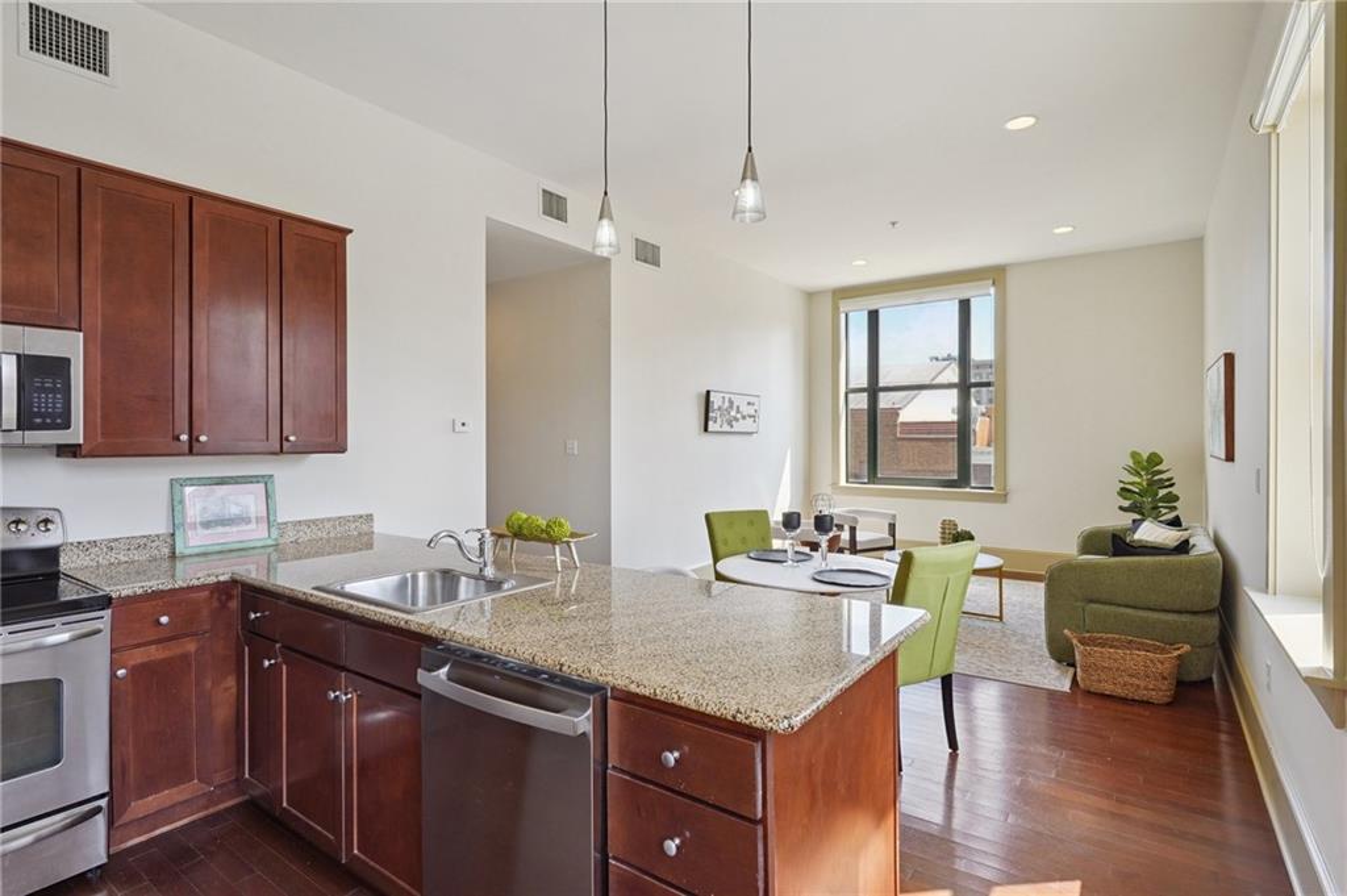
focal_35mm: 17
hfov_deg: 93.3
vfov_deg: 70.3
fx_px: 636
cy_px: 448
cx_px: 674
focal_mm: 17
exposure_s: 1/80
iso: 800
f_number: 11
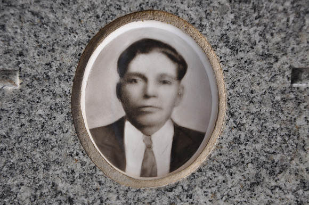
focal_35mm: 135
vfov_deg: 10.1
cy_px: 102
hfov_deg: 15.2
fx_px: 1157
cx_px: 154
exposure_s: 1/80
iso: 400
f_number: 5.6
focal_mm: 90
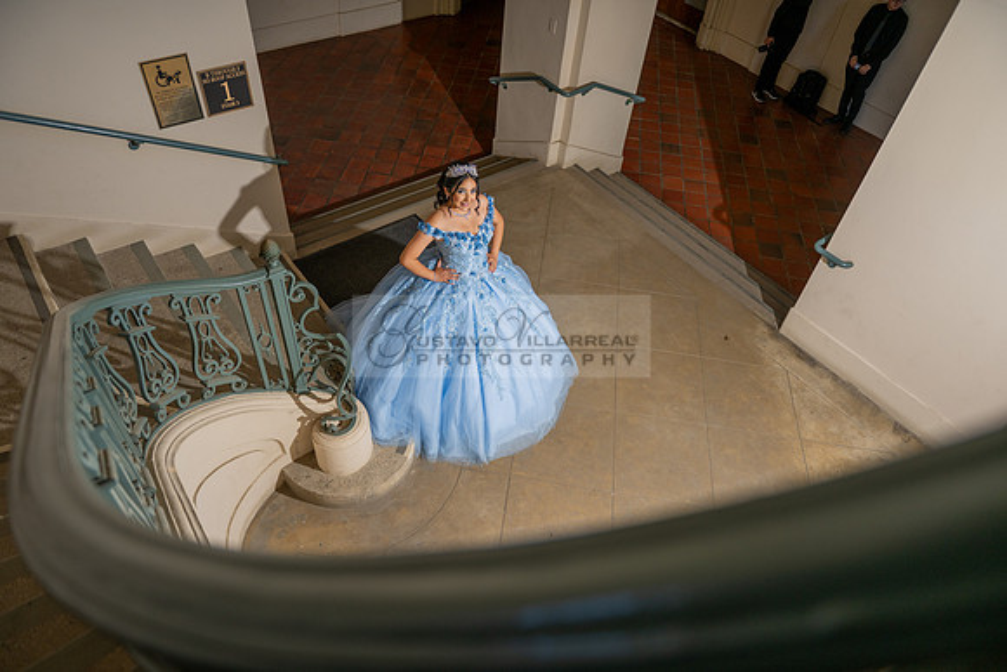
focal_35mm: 24
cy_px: 336
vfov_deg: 53.2
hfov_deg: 73.7
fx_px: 671
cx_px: 504
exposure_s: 1/200
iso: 200
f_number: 2.8
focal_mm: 24
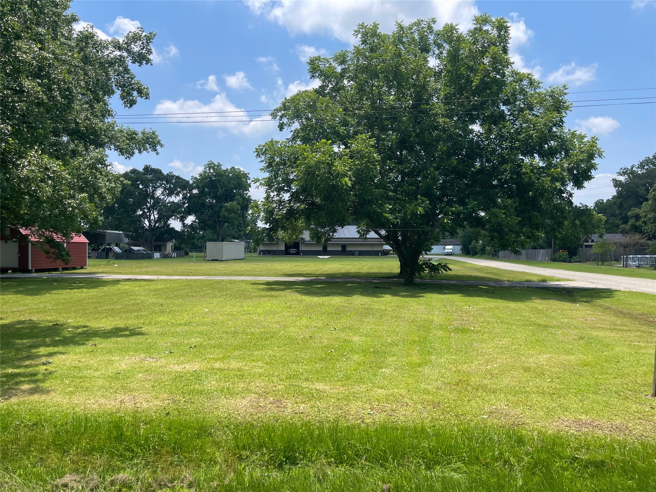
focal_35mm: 25
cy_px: 246
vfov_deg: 54.9
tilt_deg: -0.8
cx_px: 328
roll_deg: -4.3
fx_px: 474
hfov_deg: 69.4
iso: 32
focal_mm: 5.1
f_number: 1.6
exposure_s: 1/2717
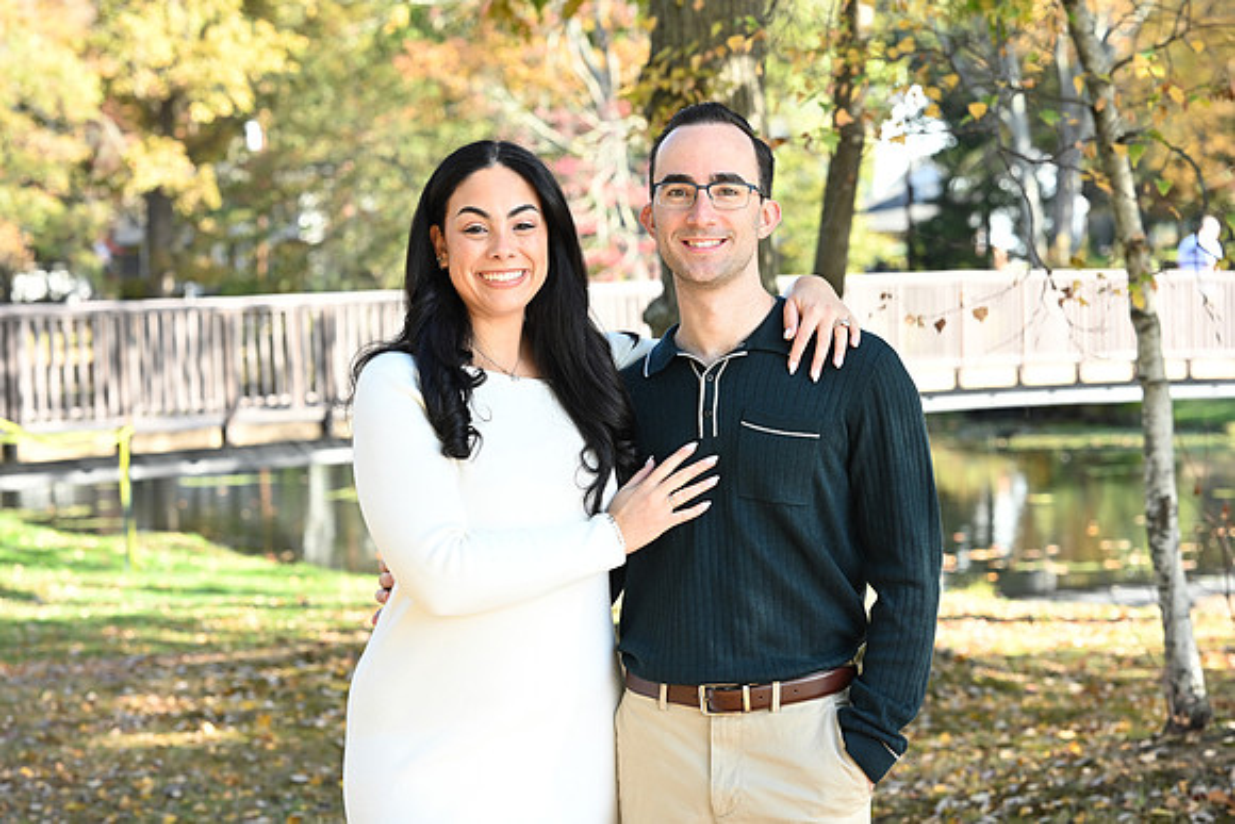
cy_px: 412
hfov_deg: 23.9
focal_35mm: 85
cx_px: 618
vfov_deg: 16.1
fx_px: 2917
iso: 320
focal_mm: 85
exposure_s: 1/160
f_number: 5.6
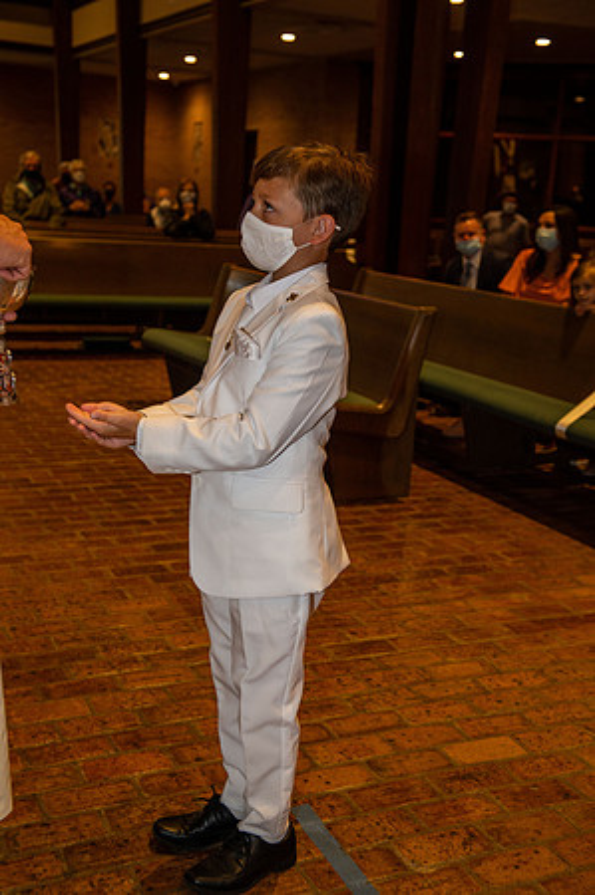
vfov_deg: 43.6
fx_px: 1118
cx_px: 298
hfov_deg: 29.8
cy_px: 448
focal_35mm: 45
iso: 1600
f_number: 5
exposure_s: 1/125
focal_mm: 45
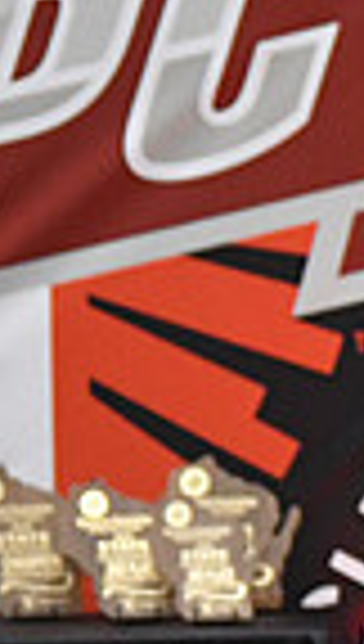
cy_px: 403
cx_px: 1146
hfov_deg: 1.6
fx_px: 13023
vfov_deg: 2.8
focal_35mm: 763
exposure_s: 1/800
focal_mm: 120
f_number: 2.8
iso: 5000
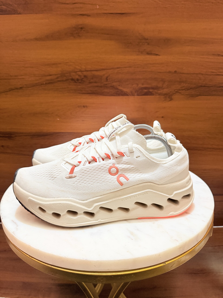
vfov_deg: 71.6
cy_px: 149
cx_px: 112
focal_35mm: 24
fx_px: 206
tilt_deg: -16.7
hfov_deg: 56.8
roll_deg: -0.7
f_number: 1.78
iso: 400
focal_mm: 6.76
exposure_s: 1/50
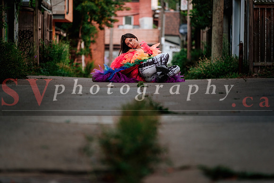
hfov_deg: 9.5
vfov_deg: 6.4
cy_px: 92
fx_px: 1647
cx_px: 137
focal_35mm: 216
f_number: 2.8
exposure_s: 1/640
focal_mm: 140
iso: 500
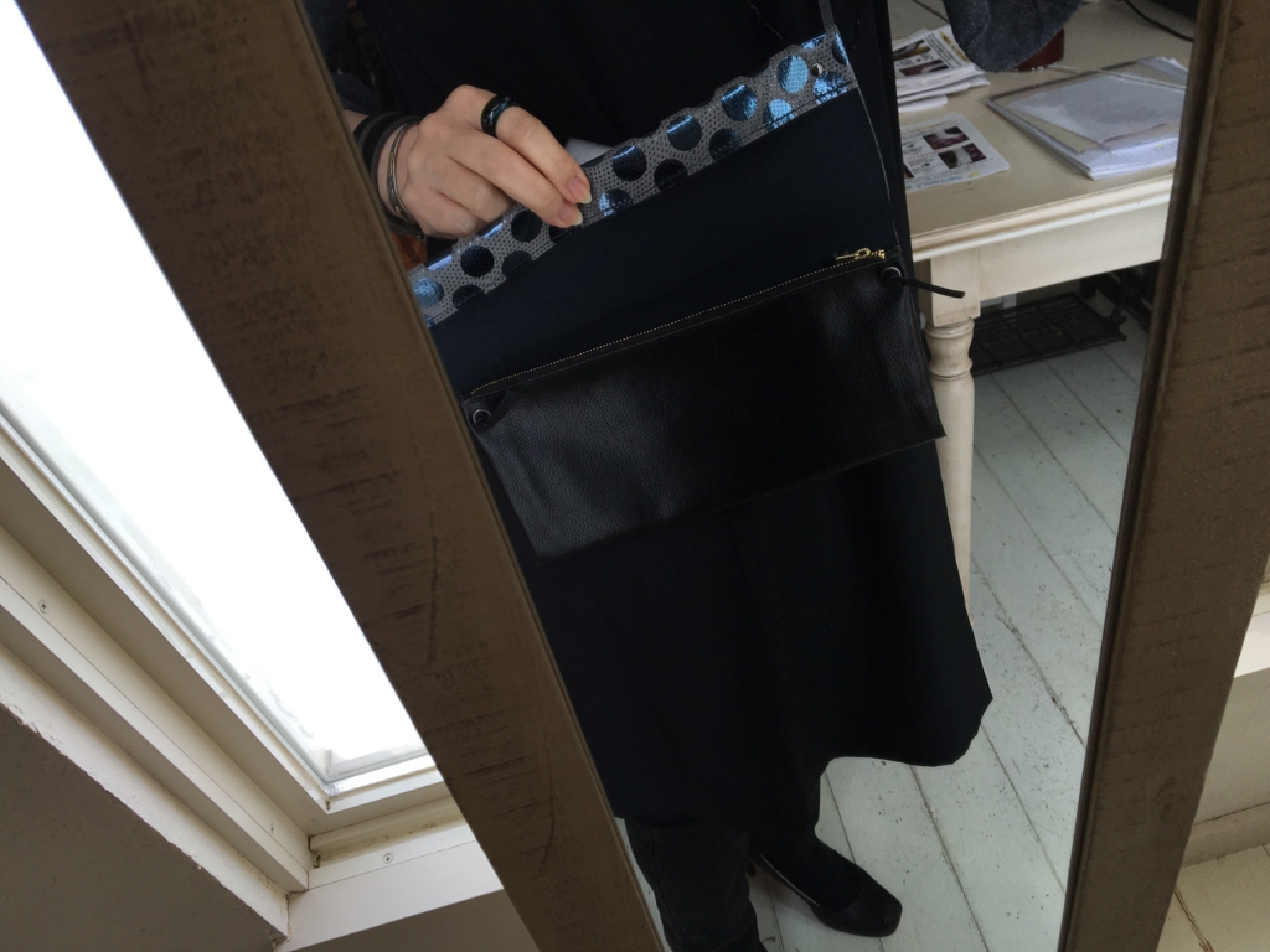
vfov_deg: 48.2
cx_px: 635
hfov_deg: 61.7
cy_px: 476
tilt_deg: -49.2
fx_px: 1064
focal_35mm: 29
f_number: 2.2
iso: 25
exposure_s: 1/409
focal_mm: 4.15
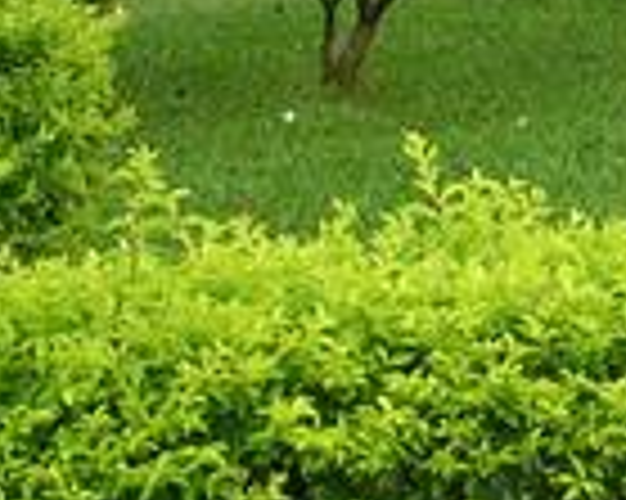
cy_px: -115
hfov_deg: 9.1
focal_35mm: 196
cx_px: 1333
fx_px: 3629
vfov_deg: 7.8
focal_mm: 5.8
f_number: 2.8
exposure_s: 1/220
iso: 50
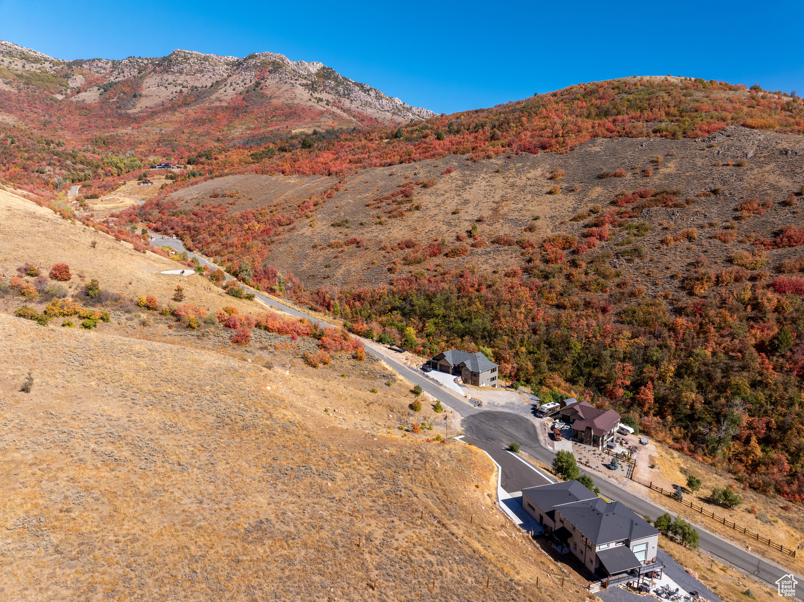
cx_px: 402
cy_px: 301
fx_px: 557
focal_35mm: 24
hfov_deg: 71.6
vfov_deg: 56.8
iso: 100
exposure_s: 1/80
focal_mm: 12.29
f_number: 4
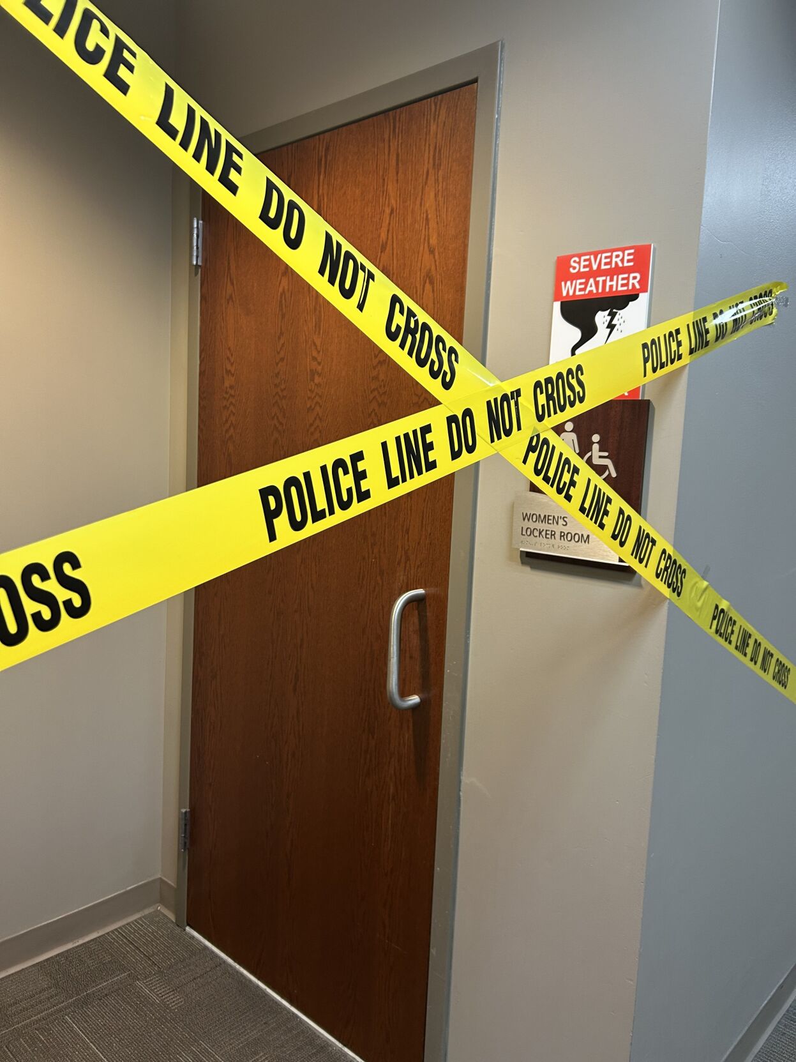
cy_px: 531
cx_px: 398
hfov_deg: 53.1
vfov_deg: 67.3
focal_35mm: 26
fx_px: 797
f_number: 1.5
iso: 160
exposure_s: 1/60
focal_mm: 5.7
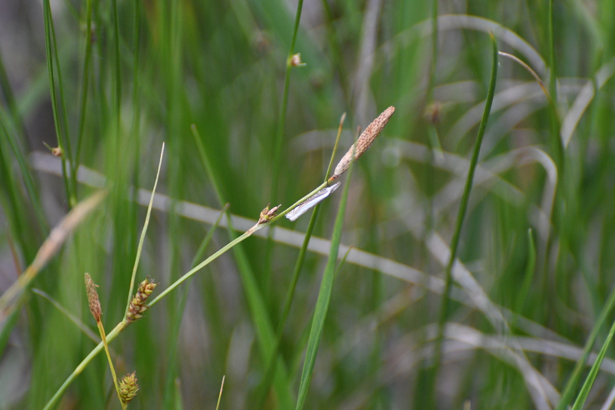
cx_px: 308
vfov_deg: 3.1
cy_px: 205
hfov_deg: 4.6
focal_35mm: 450
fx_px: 7687
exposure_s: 1/1000
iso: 1600
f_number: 5.6
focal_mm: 300
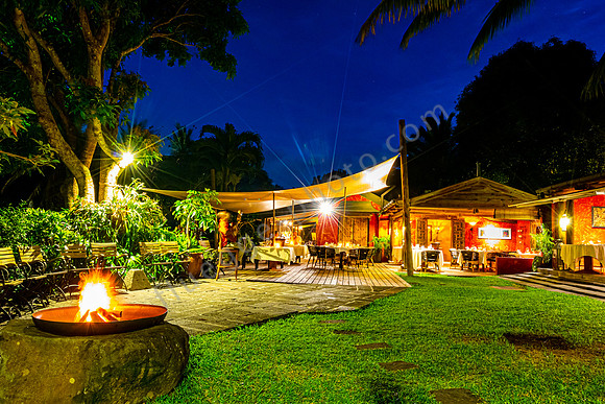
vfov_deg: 52.5
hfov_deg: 72.9
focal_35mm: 24
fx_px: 409
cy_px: 202
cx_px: 302
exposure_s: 15
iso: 1600
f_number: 13
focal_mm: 16
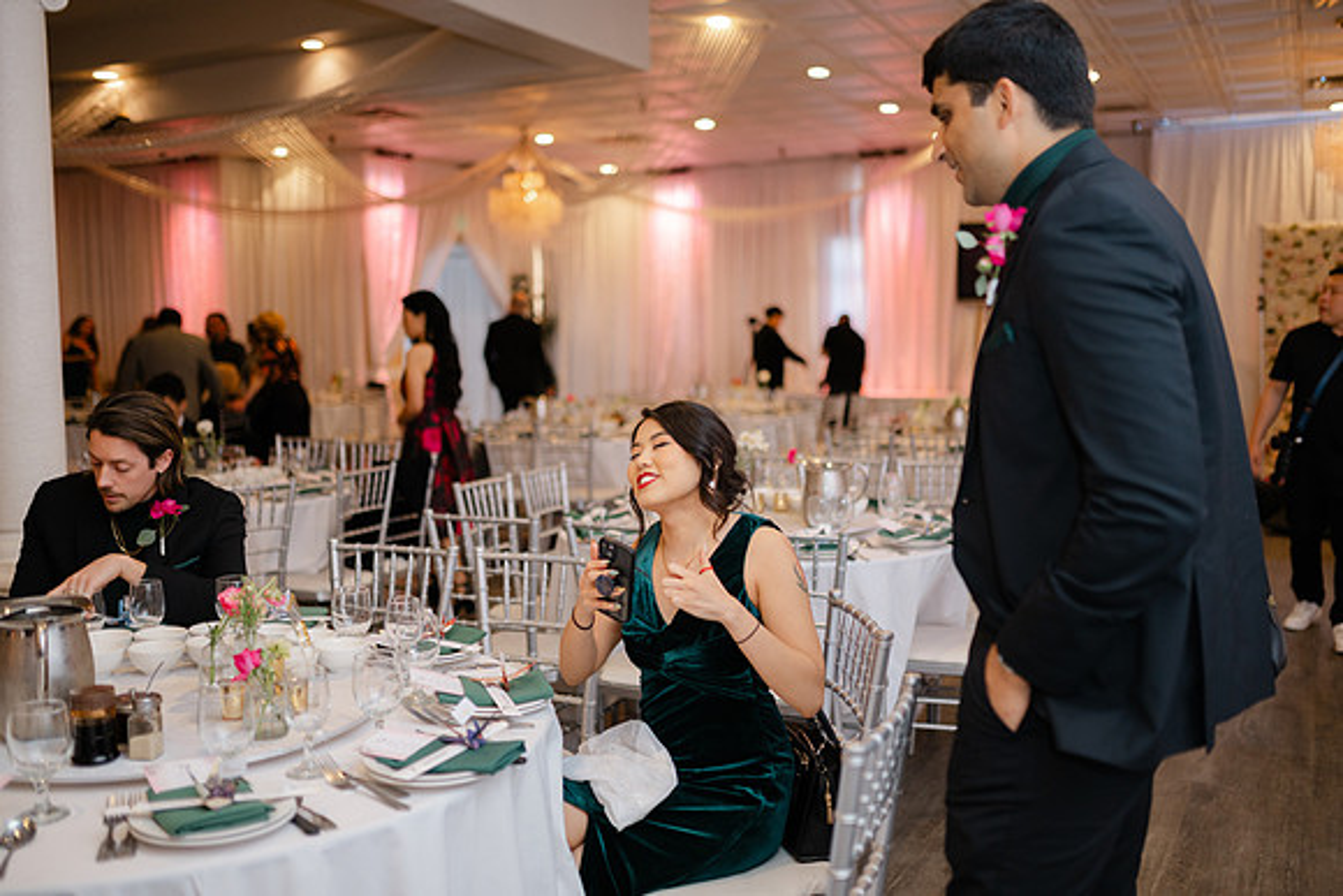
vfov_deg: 37.9
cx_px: 672
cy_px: 448
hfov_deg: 54.4
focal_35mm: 35
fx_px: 1306
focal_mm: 35
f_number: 1.4
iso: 400
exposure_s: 1/200
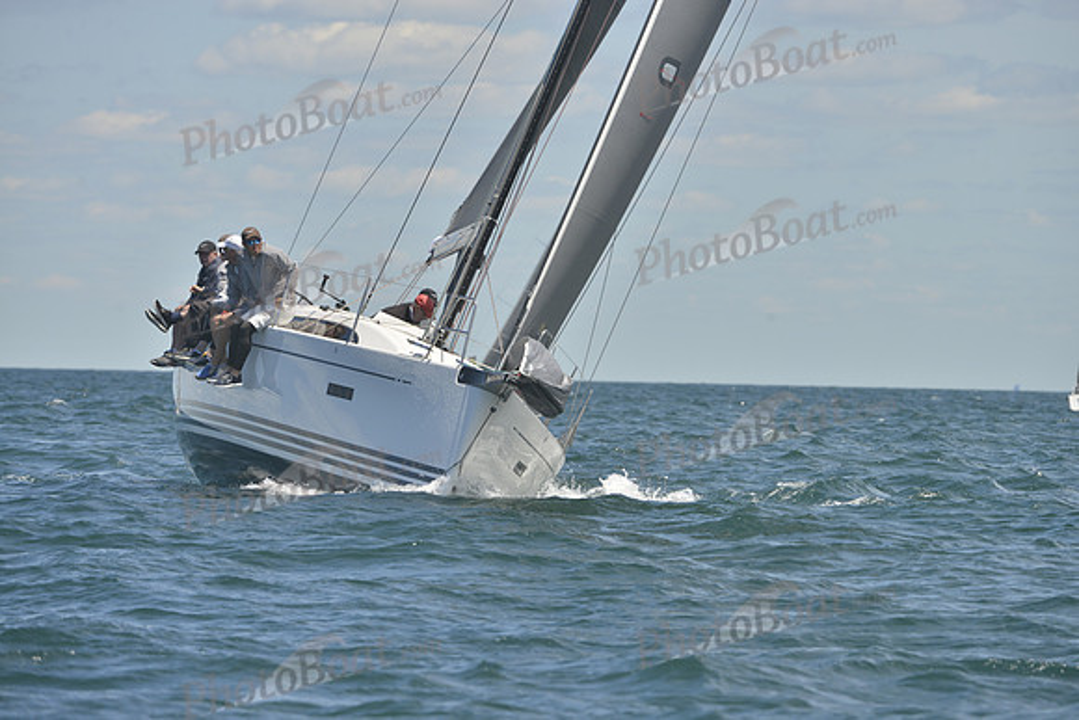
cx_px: 540
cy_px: 360
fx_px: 7195
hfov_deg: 8.6
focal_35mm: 240
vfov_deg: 5.7
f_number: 9
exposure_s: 1/800
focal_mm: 240
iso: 280
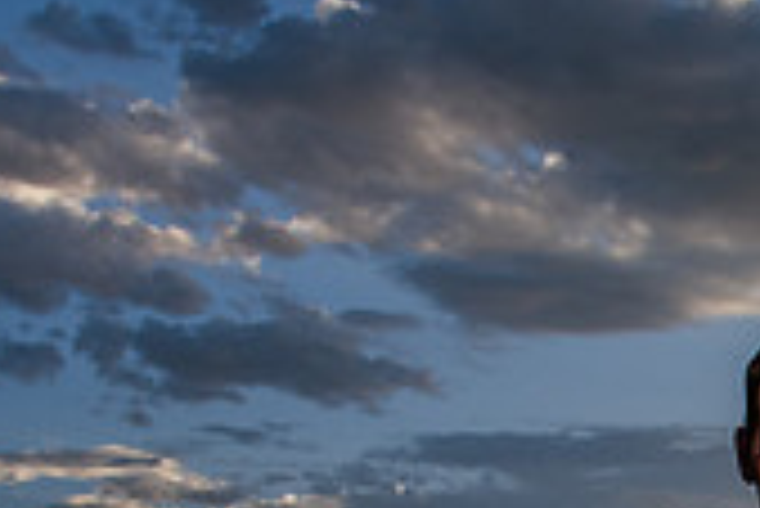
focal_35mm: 115
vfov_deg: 11.5
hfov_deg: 17.2
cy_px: 705
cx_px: 815
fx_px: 2430
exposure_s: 1/640
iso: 200
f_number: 6.3
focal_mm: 24
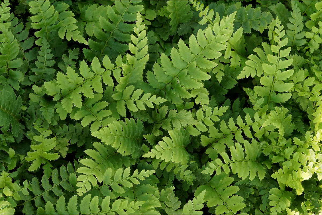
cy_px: 108
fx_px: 1342
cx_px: 161
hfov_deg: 13.7
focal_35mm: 150
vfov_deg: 9.1
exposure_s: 1/160
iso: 1600
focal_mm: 100
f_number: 13
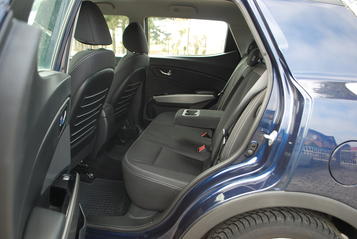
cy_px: 120
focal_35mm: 27
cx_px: 178
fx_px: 268
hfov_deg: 67.3
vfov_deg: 48.0
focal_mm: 18
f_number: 3.5
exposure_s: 1/60
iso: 220
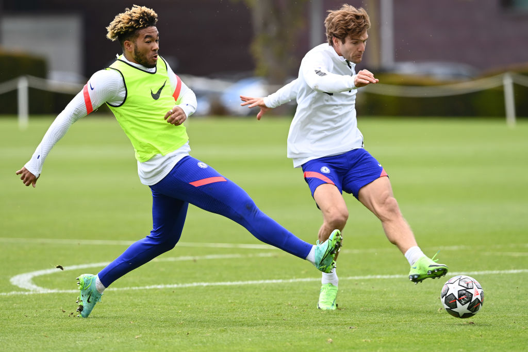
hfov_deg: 5.2
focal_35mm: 400
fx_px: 5867
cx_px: 264
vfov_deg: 3.4
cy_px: 176
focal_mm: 400
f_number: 4.5
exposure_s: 1/2000
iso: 640
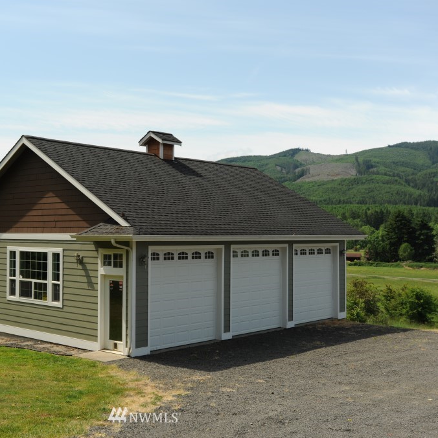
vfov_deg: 37.6
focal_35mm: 45
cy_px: 219
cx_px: 144
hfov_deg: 37.1
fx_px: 644
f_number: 8
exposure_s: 1/500
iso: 200
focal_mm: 35
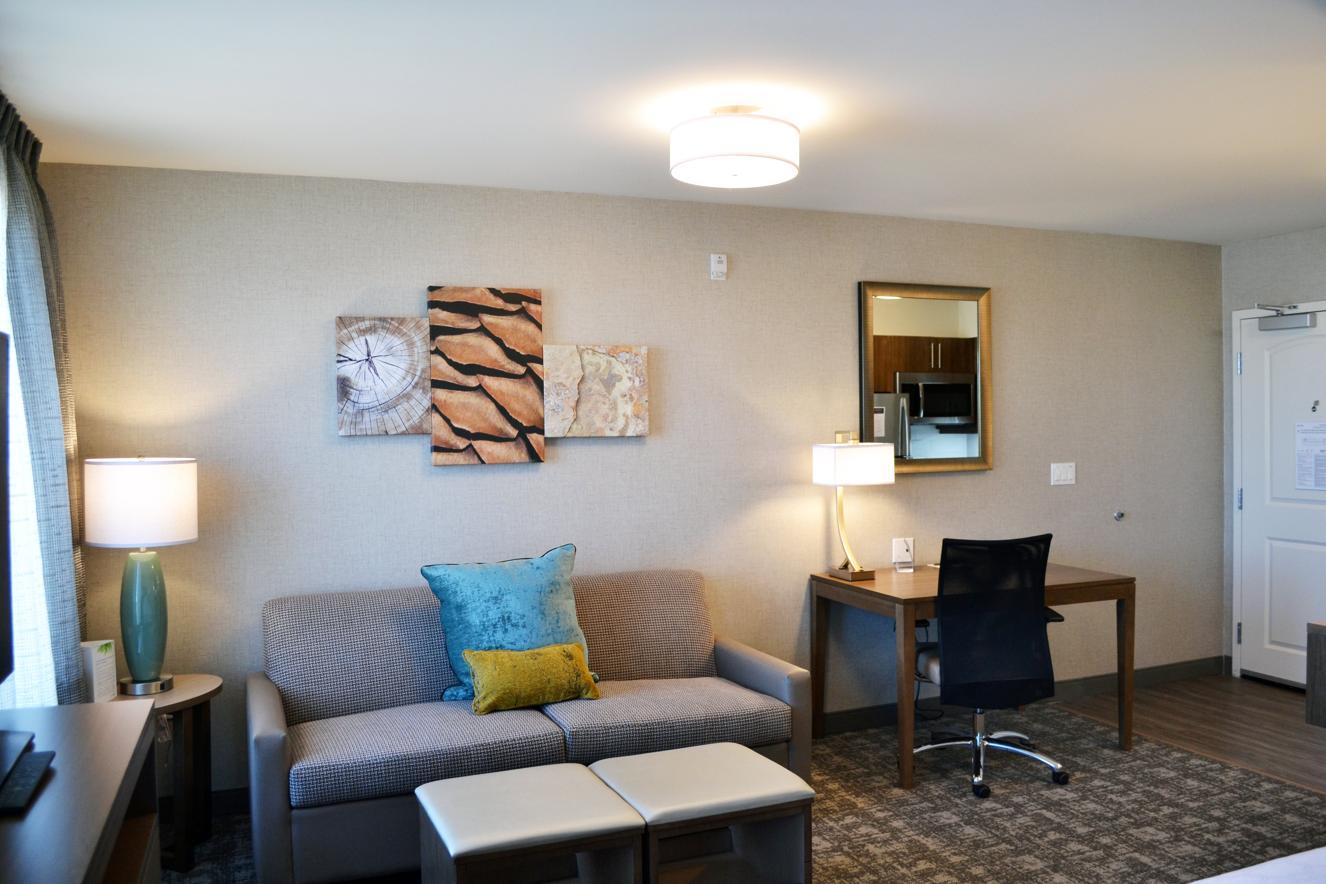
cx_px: 663
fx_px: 994
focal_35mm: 27
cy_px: 442
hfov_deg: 67.4
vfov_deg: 47.9
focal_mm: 18
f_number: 4
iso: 400
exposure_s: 1/60
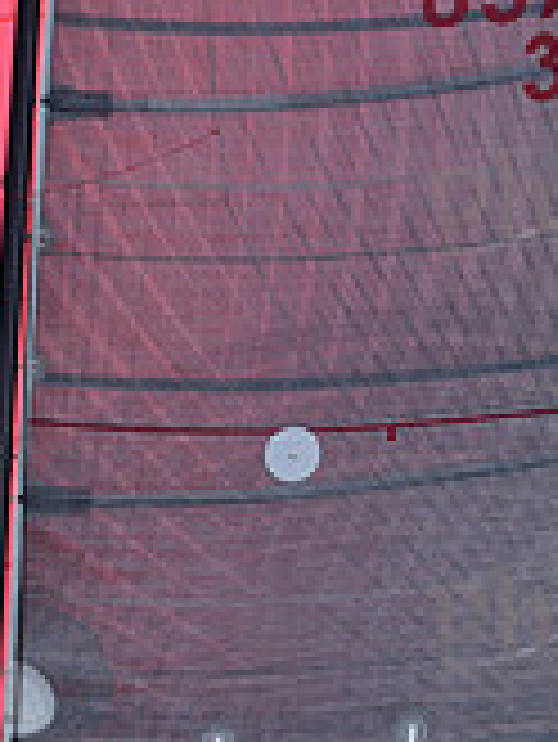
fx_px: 5066
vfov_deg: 8.3
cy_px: 857
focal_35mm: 236
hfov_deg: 6.3
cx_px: 198
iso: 400
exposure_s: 1/800
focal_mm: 70
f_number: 5
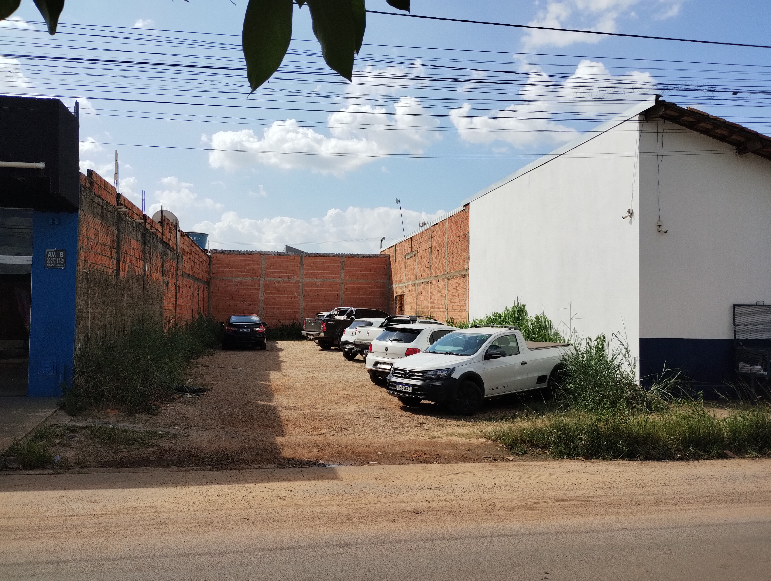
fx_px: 625
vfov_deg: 49.9
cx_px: 386
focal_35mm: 28
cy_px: 290
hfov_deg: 63.4
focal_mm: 4.27
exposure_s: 1/990
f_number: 1.8
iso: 100
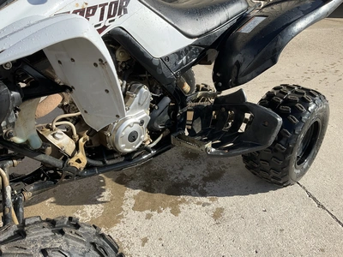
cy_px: 128
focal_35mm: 29
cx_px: 172
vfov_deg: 48.2
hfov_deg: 61.7
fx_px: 287
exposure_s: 1/1144
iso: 25
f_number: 1.8
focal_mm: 3
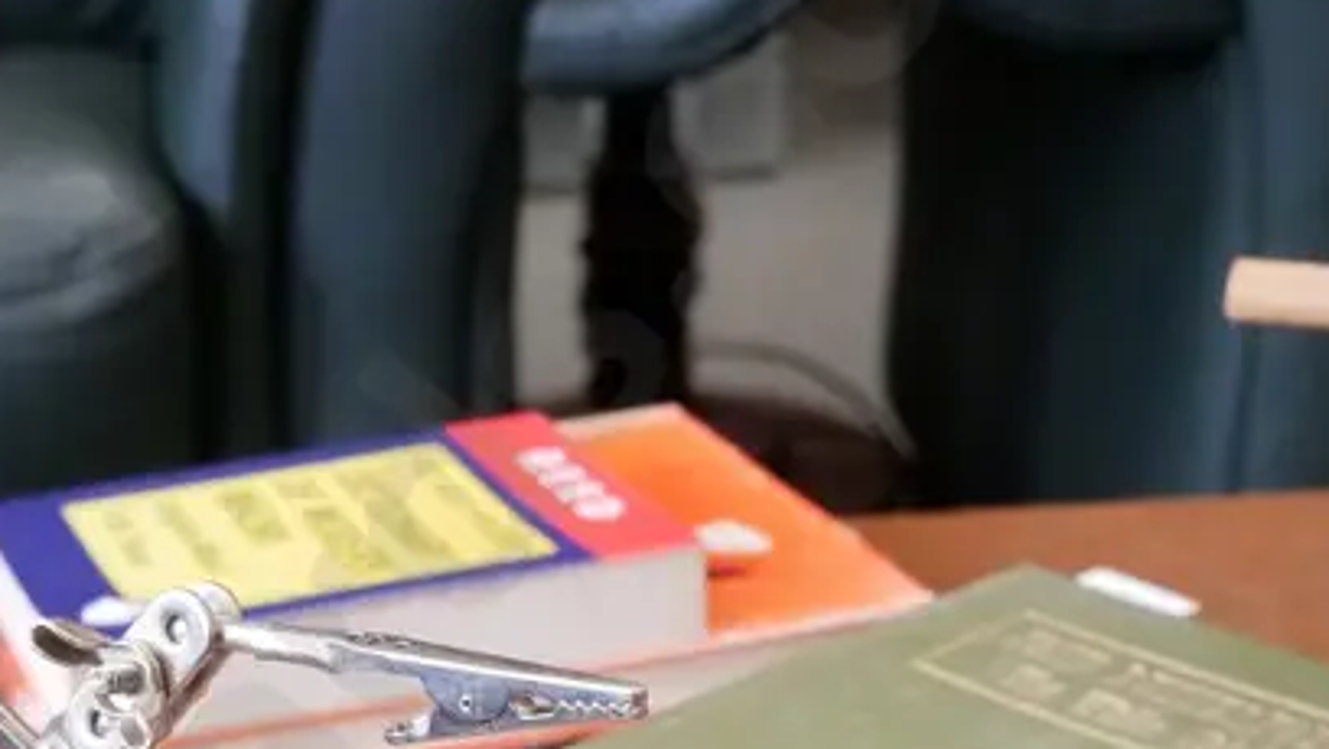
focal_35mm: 82
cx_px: 173
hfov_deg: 25.2
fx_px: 2891
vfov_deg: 14.3
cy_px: 889
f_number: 4
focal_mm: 15
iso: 1250
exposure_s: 1/60
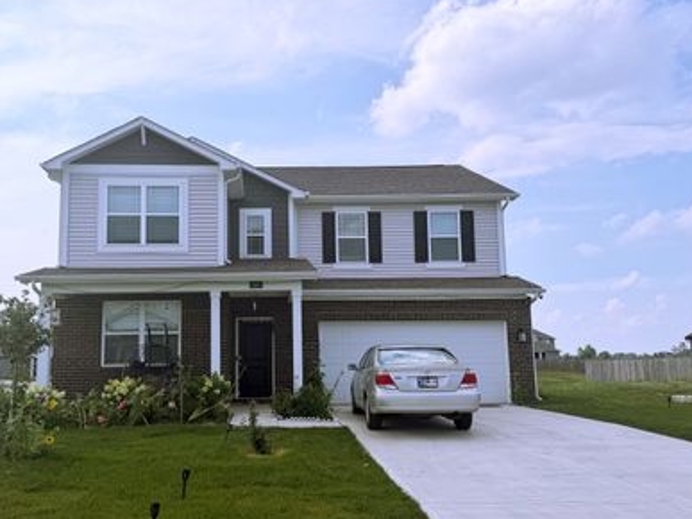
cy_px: 287
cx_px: 274
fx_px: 620
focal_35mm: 31
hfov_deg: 57.9
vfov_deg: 45.4
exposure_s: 1/8130
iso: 80
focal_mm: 6.76
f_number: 1.78
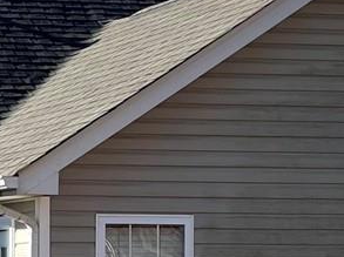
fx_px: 1737
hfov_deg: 10.5
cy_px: 270
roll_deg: -0.1
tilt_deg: +1.3
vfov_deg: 8.4
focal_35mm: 175
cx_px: -329
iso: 32
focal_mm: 5.1
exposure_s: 1/1618
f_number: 1.6
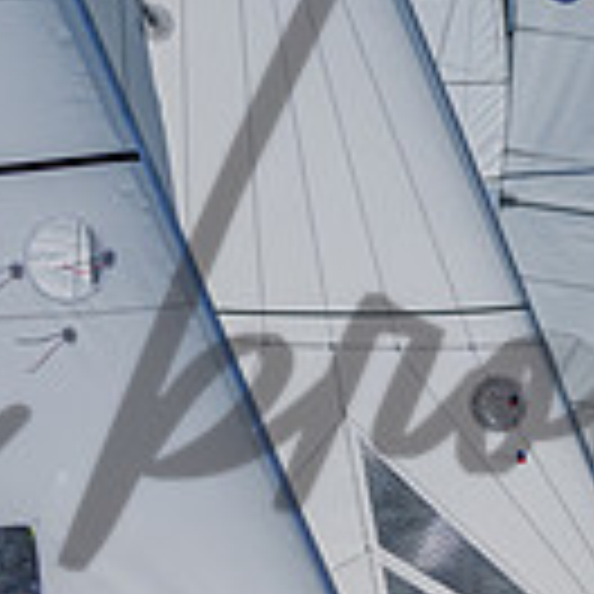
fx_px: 12075
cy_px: 330
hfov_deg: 2.8
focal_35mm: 622
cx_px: 896
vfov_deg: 2.8
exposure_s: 1/3200
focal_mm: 120
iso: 400
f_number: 6.3
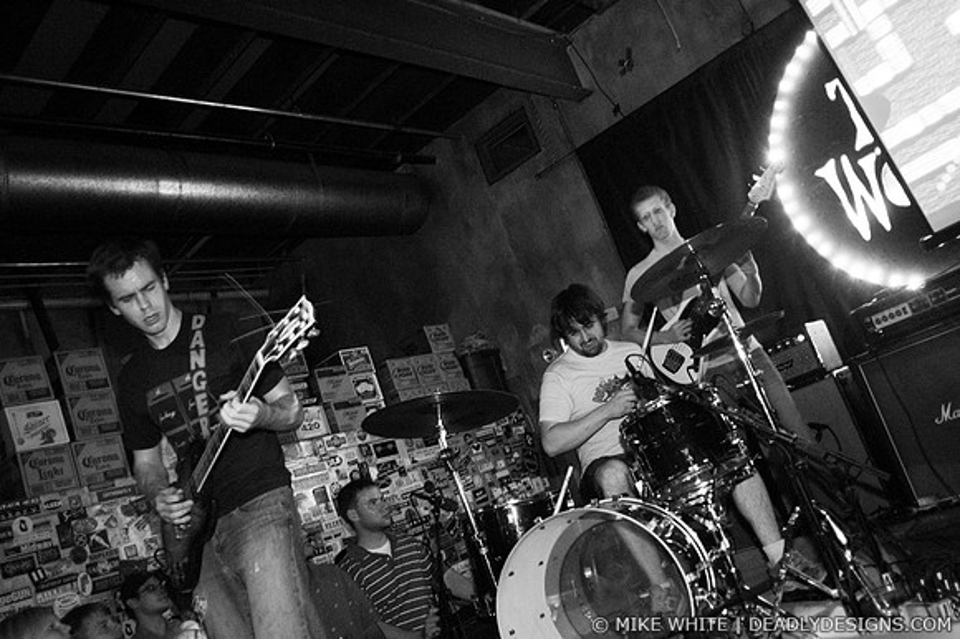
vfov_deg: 43.6
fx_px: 800
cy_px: 320
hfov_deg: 62.0
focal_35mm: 30
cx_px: 480
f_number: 2.8
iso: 800
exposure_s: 1/10
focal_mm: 20
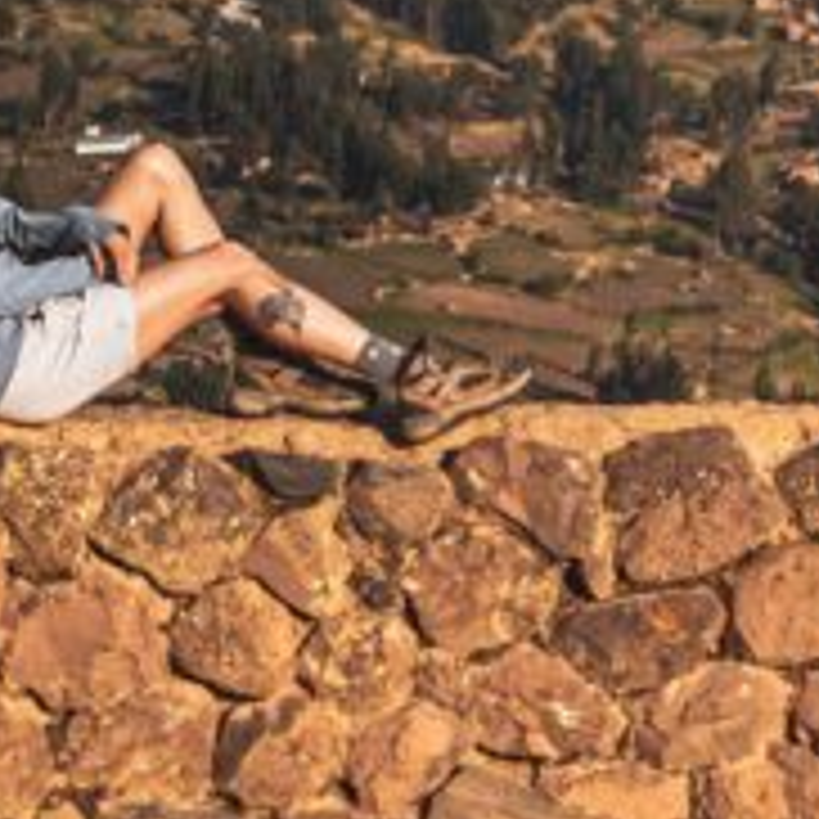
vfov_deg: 9.2
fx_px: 5006
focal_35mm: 187
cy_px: -320
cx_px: 670
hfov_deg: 9.3
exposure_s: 1/500
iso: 200
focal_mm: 25
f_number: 6.3
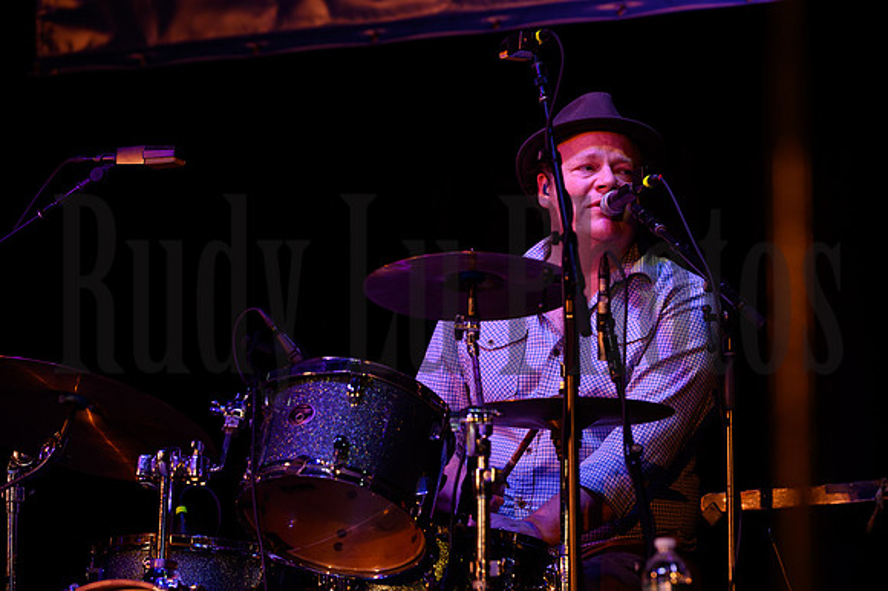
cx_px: 444
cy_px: 296
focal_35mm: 200
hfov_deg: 10.3
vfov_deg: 6.9
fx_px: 4930
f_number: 4.5
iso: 1600
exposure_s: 1/400
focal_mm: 200
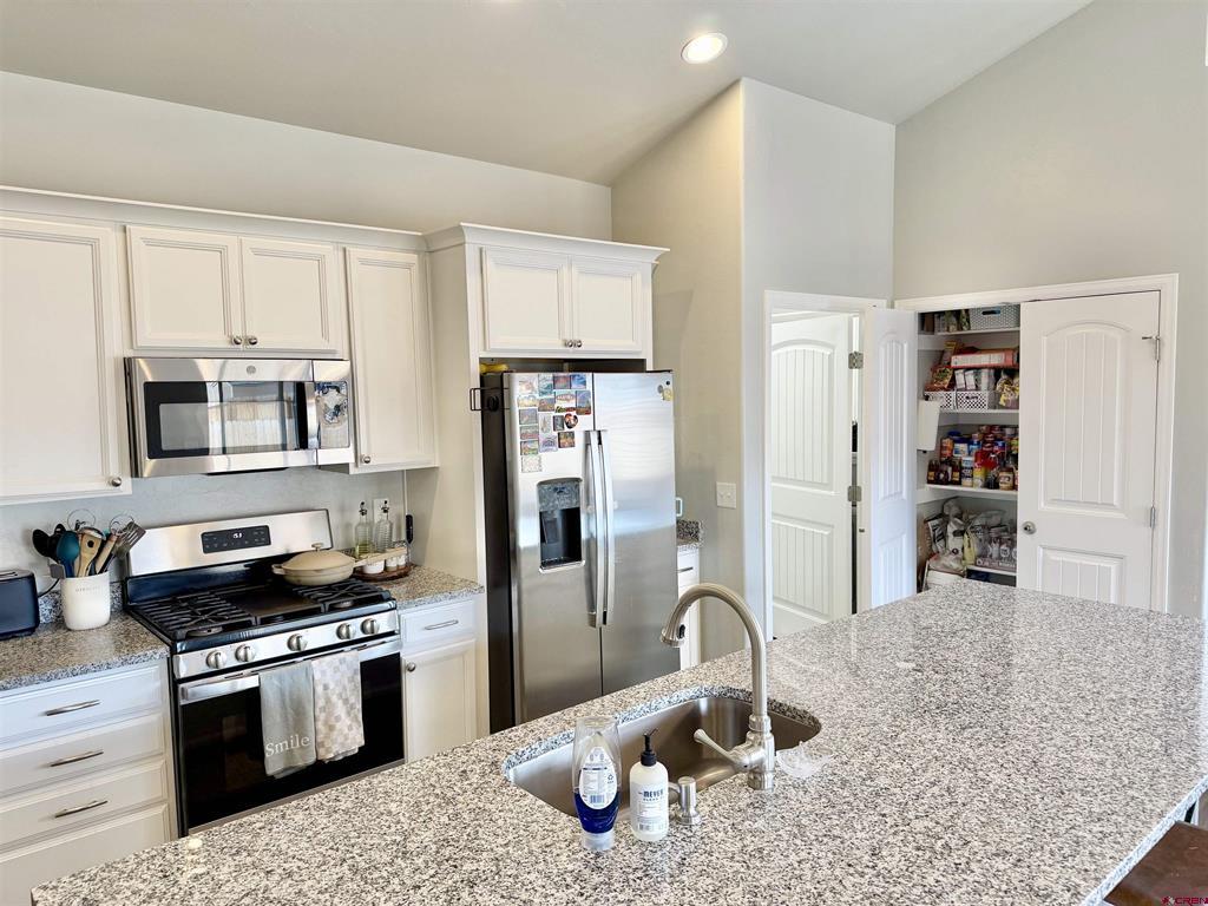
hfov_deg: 71.6
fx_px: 838
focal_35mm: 24
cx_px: 604
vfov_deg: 56.8
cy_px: 453
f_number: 1.78
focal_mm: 6.76
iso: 125
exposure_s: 1/120
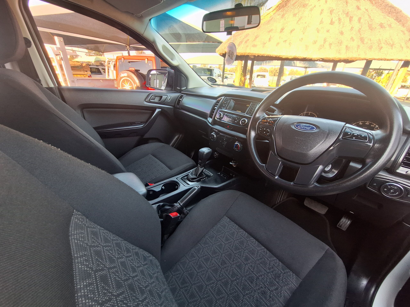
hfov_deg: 106.2
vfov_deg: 89.9
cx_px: 205
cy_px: 154
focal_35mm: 13
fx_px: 154
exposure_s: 1/50
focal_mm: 1.74
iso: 80
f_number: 2.2
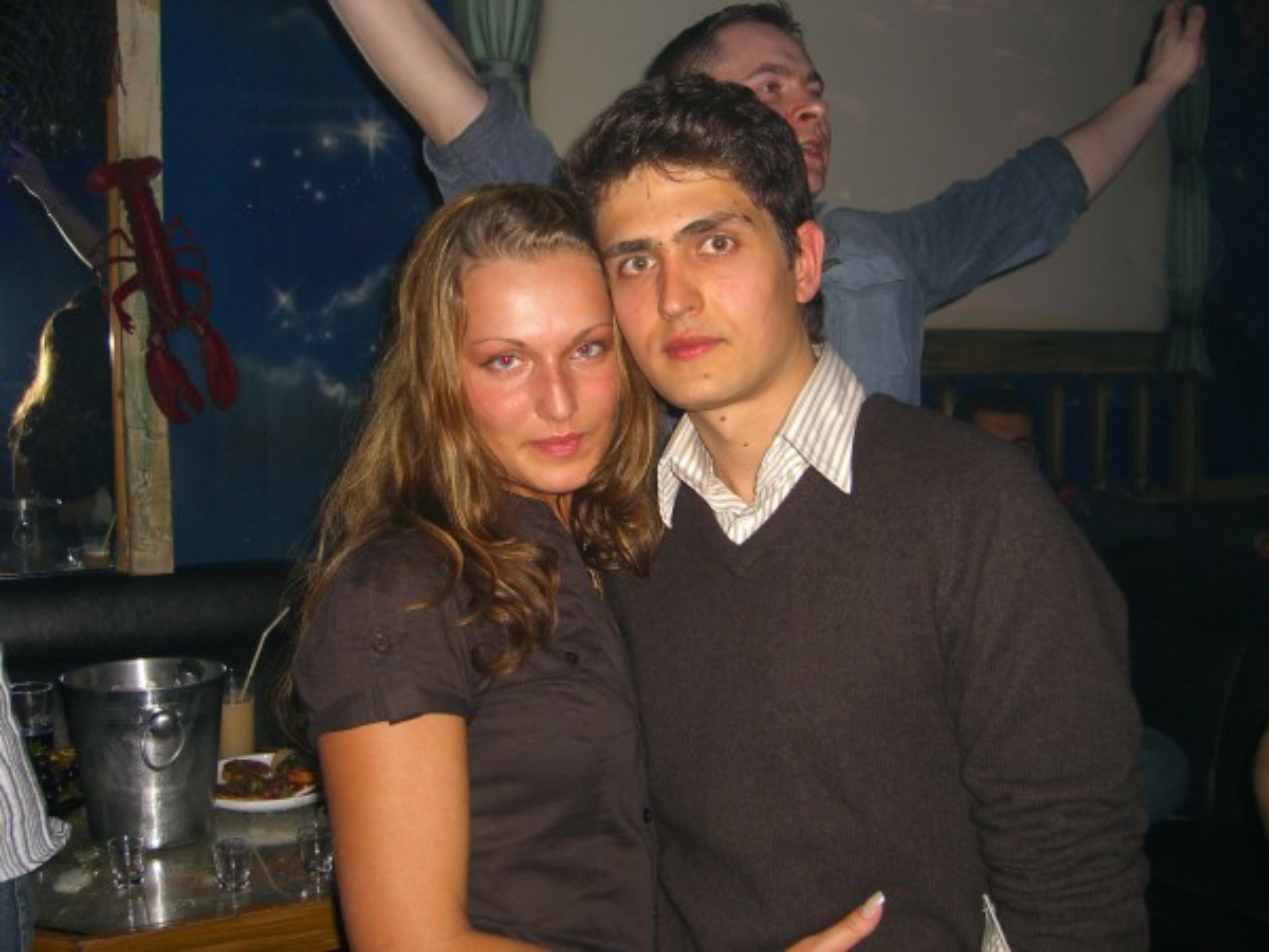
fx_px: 1393
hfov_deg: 49.0
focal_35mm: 38
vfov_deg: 37.7
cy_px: 476
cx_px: 634
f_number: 2.8
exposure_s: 1/60
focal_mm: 7.9
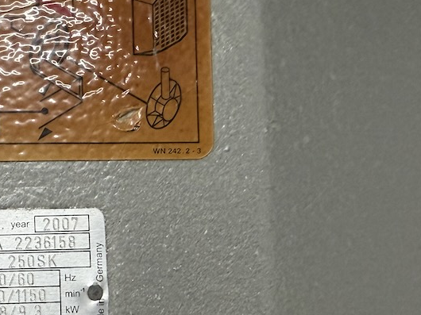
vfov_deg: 24.7
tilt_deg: -88.5
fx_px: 705
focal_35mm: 58
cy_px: 258
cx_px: -9
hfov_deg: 30.7
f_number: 2.2
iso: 320
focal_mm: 2.22
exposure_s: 1/120
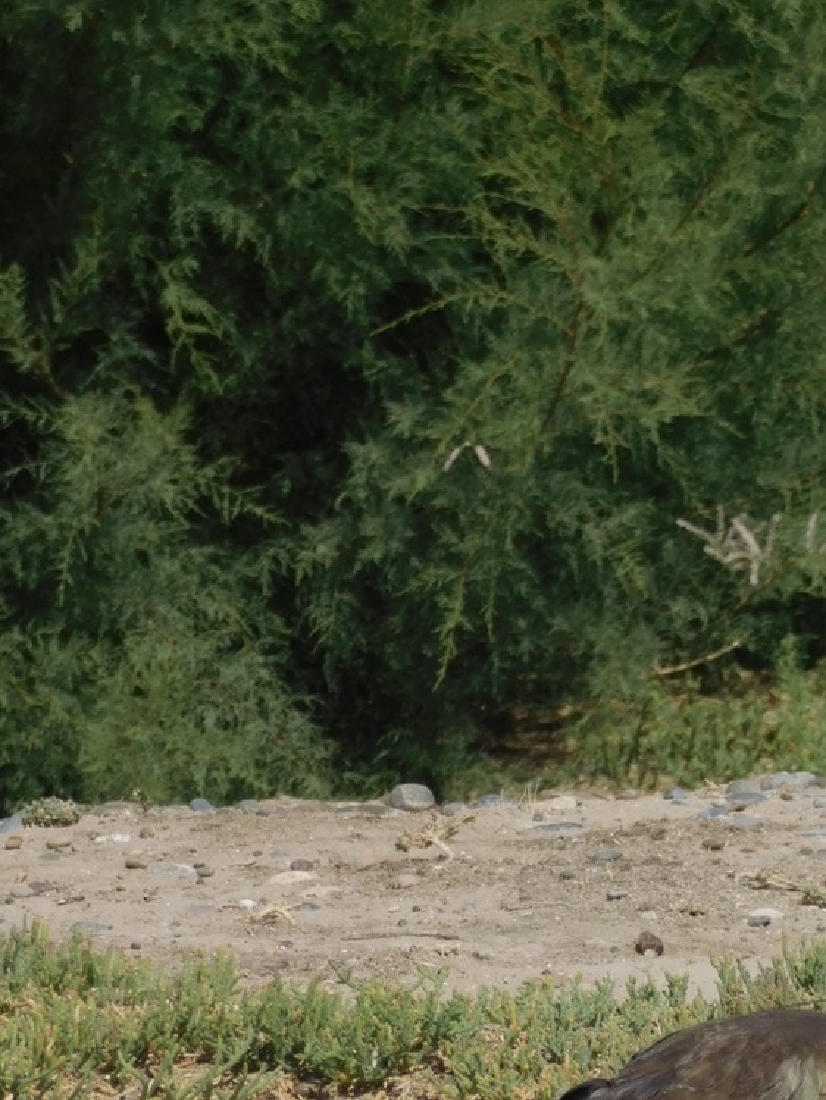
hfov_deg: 2.3
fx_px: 20547
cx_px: 757
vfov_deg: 3.1
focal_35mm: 646
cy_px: 994
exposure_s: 1/1000
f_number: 5.8
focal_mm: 59.7
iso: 125
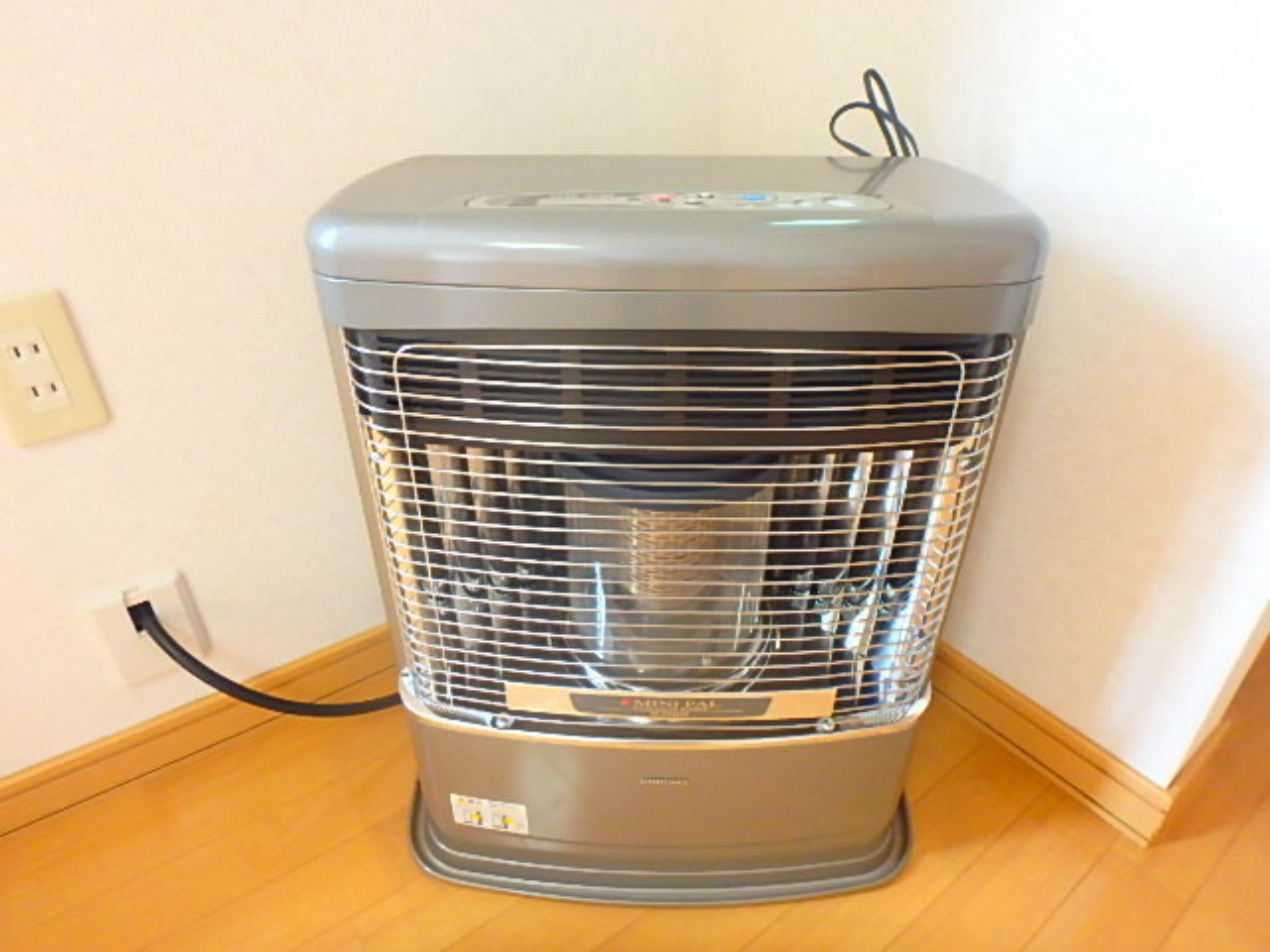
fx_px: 770
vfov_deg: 63.4
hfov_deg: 79.0
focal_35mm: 21
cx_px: 635
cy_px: 476
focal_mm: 3.7
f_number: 3.5
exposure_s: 1/30
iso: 400
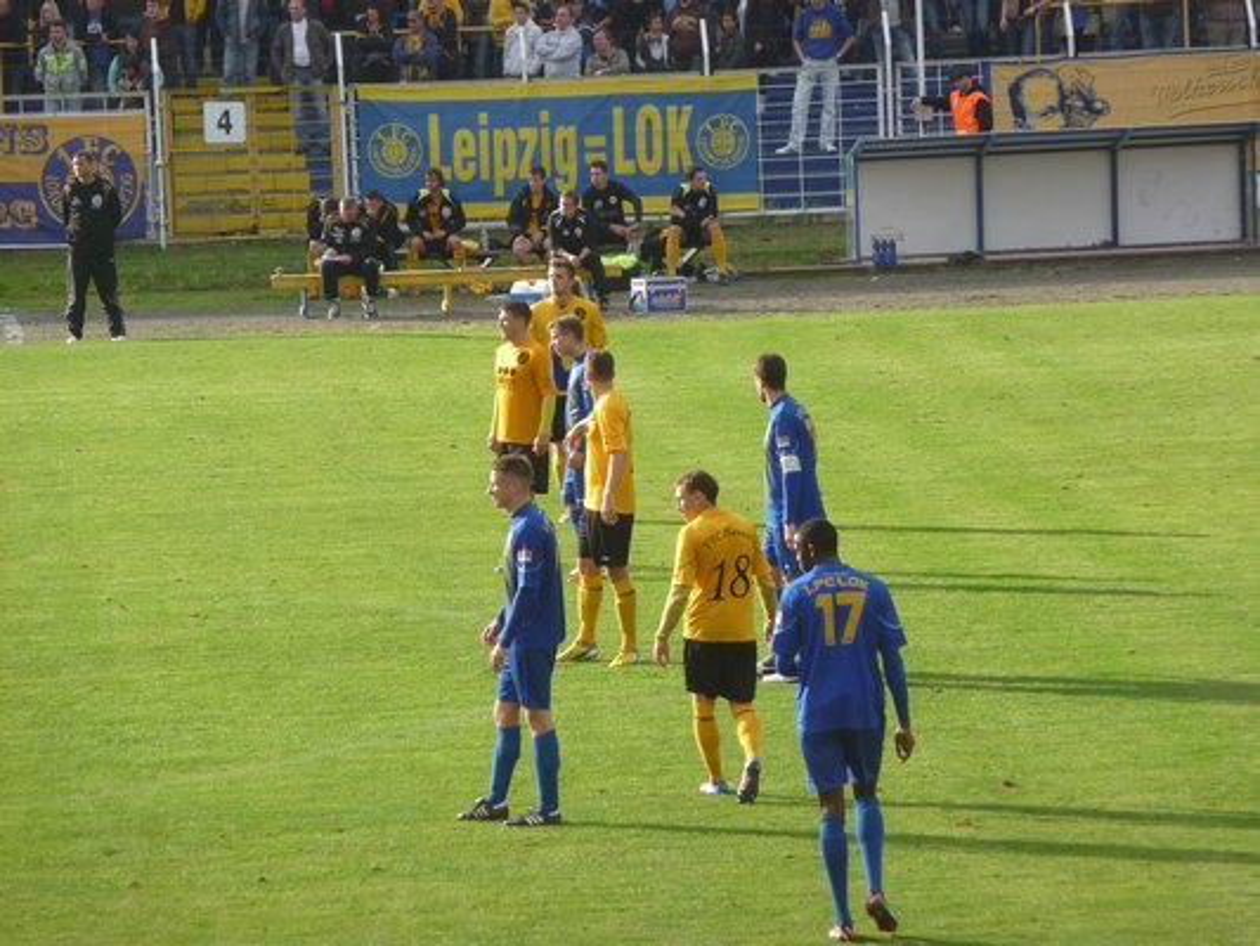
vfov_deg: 5.3
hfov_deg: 7.1
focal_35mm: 280
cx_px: 630
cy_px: 473
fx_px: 10194
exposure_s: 1/200
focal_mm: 47
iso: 100
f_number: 4.9
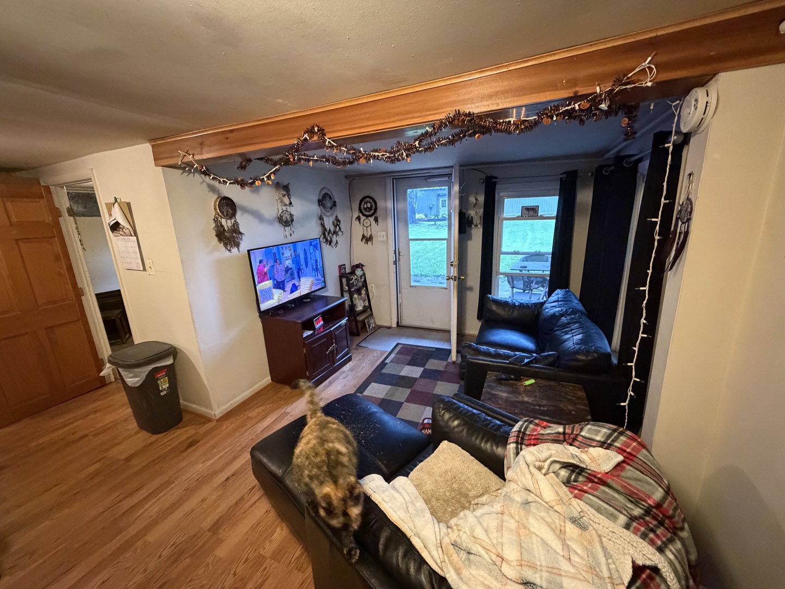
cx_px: 392
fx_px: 317
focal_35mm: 14
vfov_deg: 85.7
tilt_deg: -14.3
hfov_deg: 102.1
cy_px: 294
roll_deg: +2.4
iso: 1000
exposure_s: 1/40
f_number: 2.2
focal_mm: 2.22
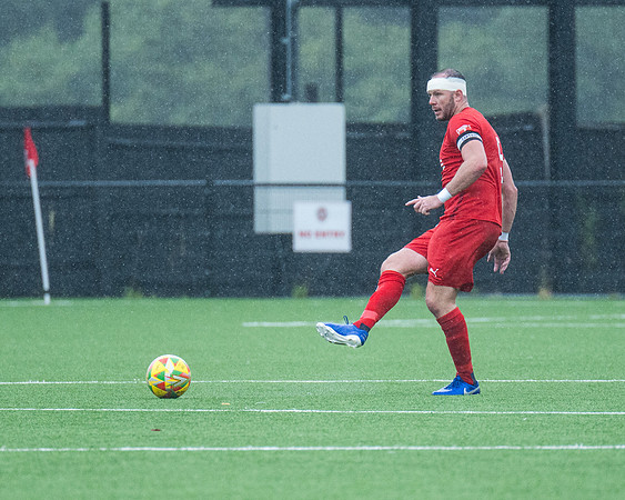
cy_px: 356
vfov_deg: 2.2
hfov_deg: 2.8
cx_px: 335
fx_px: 12892
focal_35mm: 697
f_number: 4
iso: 1000
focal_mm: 280
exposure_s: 1/2500
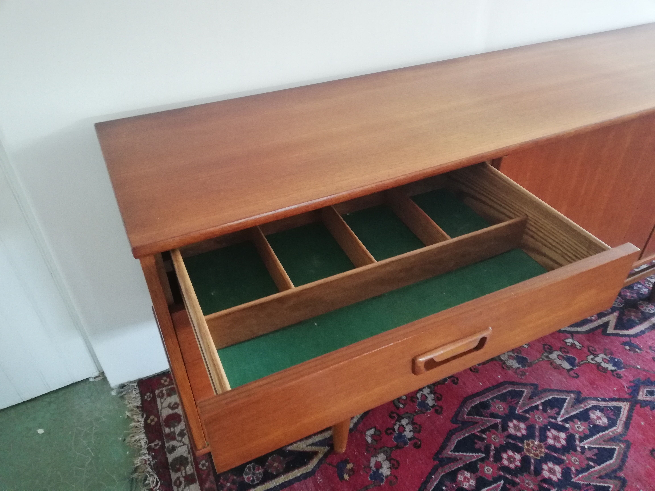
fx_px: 492
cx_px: 328
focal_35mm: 26
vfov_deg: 53.1
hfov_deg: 67.3
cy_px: 246
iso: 500
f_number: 2.2
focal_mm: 3.81
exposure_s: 1/25
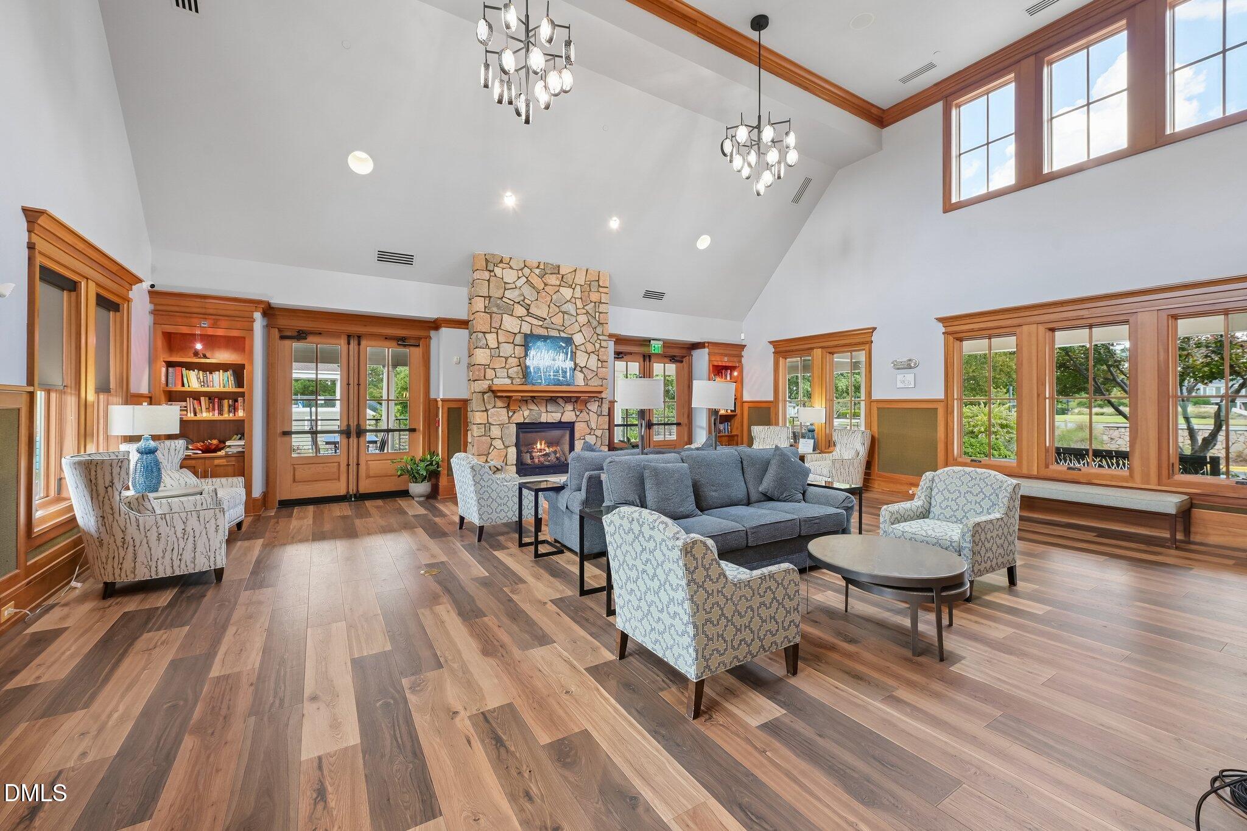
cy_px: 416
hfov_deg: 104.3
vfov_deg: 81.2
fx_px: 485
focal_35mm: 14
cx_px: 624
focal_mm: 14
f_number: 9
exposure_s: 1/8
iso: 200
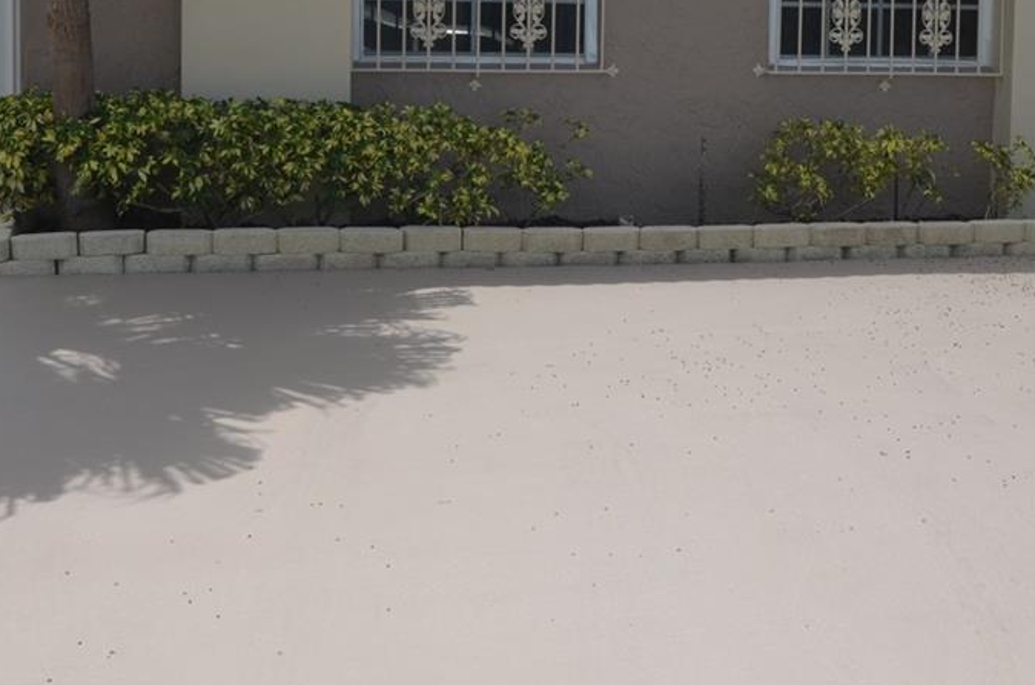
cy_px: 68
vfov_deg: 23.1
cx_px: 556
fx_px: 1635
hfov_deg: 35.1
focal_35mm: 57
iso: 200
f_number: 9
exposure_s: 1/320
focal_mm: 16
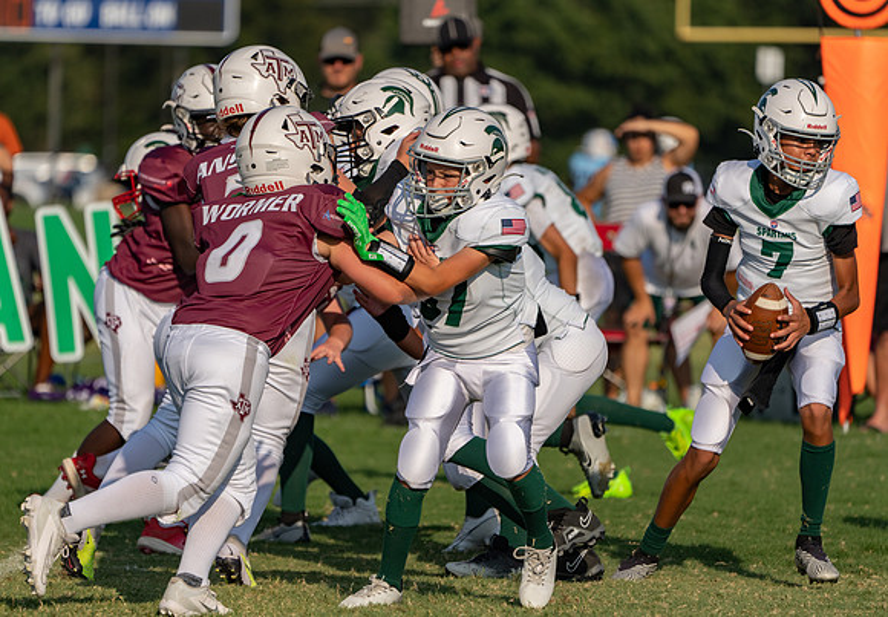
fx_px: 11392
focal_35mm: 456
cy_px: 358
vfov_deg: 3.1
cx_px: 436
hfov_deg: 4.5
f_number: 5.6
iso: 200
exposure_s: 1/1600
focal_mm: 382
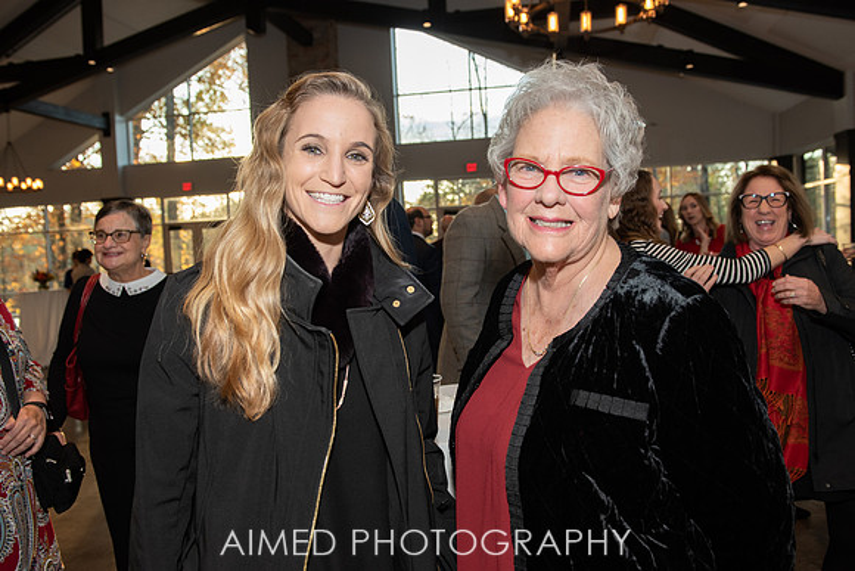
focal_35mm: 30
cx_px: 429
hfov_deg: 62.5
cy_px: 280
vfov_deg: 44.1
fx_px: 704
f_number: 4
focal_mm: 27
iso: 640
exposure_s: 1/250
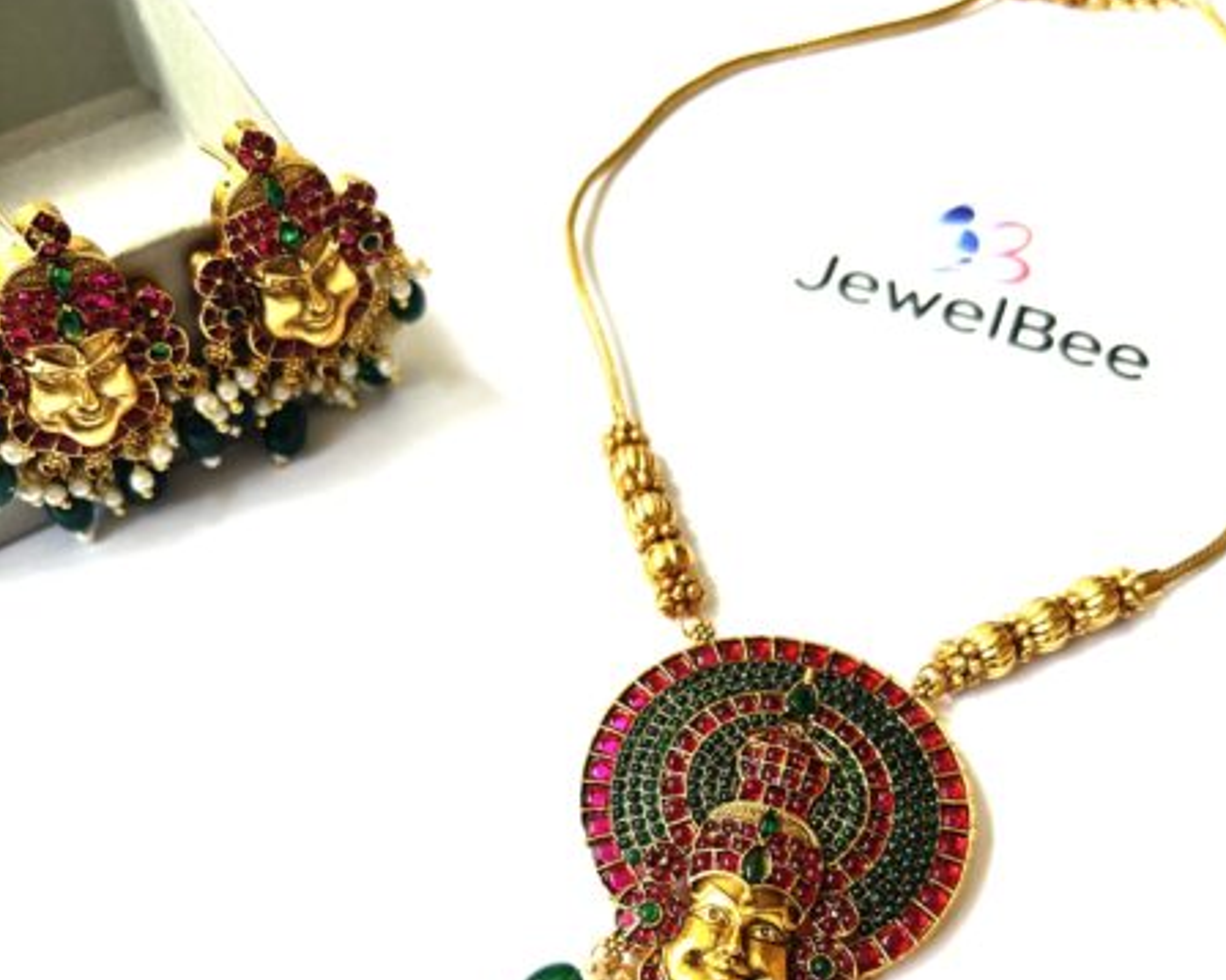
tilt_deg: -62.9
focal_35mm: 34
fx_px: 1233
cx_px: 613
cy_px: 739
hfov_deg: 52.9
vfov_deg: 42.0
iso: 40
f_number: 1.5
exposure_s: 1/100
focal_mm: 5.7
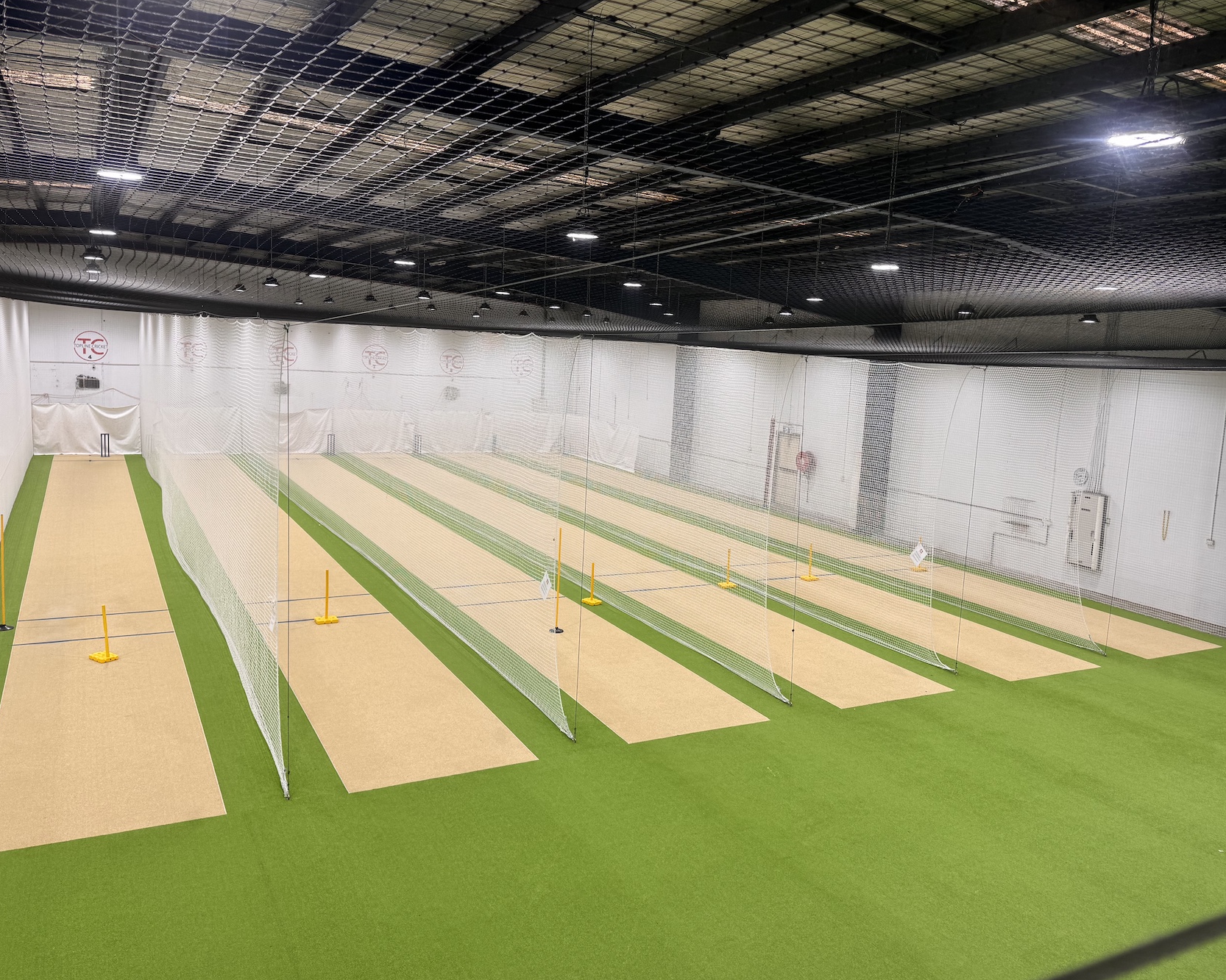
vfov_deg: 53.2
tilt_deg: -7.3
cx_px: 642
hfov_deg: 64.0
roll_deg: -3.2
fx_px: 980
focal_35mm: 27
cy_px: 469
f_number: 1.78
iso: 64
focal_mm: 6.76
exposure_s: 1/186
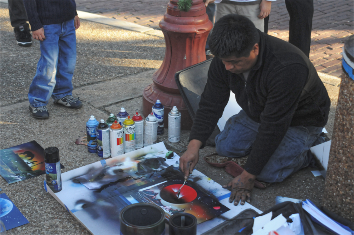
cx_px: 177
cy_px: 118
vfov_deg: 21.5
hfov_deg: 31.9
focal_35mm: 63
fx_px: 619
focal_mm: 42
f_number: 4
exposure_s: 1/640
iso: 800
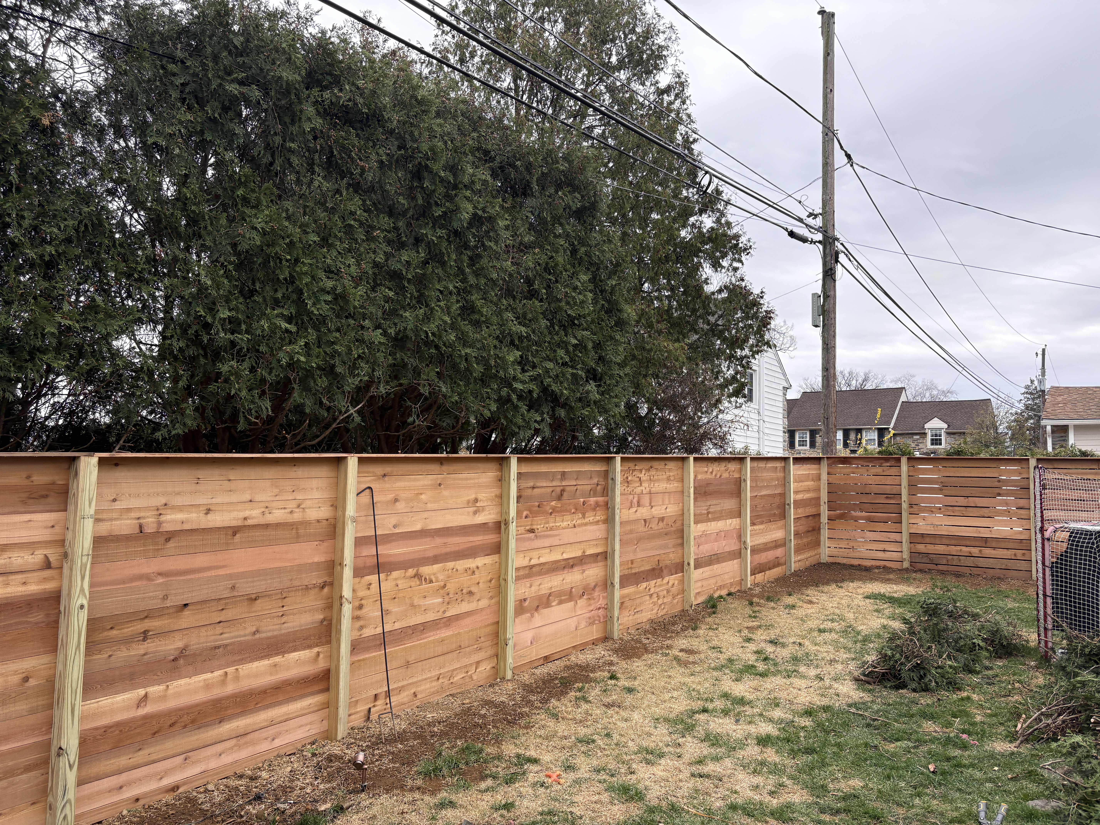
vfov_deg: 53.1
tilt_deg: +3.5
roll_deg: -0.6
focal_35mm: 26
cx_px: 550
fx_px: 826
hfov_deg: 67.3
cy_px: 412
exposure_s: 1/773
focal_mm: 5.96
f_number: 1.6
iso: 64
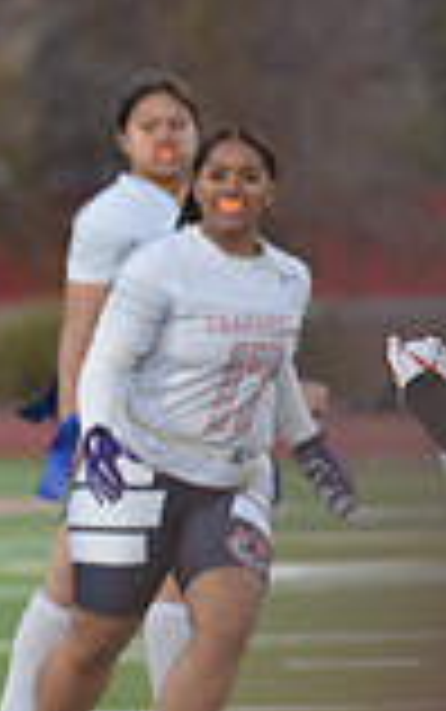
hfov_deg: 1.8
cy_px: 430
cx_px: -617
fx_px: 14501
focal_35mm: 747
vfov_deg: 2.8
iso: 1100
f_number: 2.8
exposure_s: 1/800
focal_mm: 200
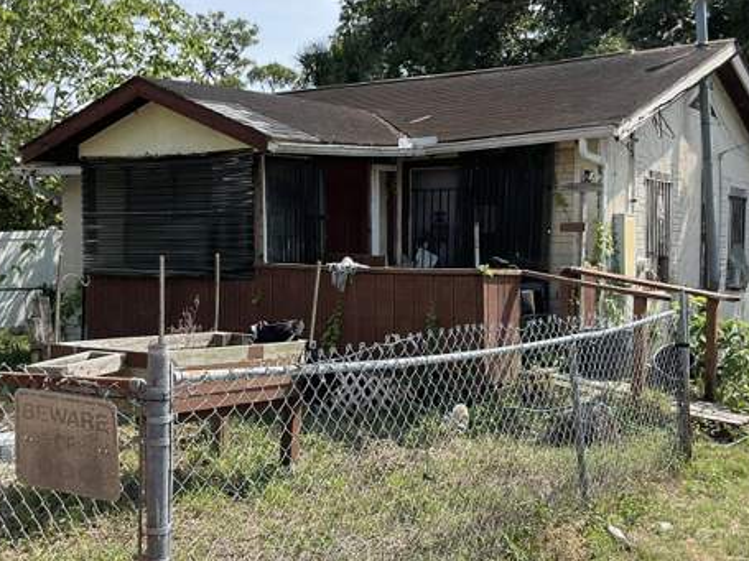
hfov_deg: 37.5
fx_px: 1103
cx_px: 370
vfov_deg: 28.5
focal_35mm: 51
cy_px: 347
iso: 16
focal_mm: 3
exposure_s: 1/929
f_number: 1.8
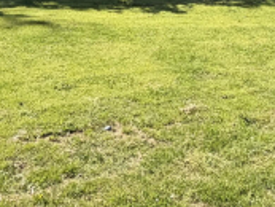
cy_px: -59
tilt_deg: -2.3
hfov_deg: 35.5
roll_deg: -1.2
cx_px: 145
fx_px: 429
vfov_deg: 23.9
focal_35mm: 54
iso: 40
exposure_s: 1/602
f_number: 2.2
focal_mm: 2.22
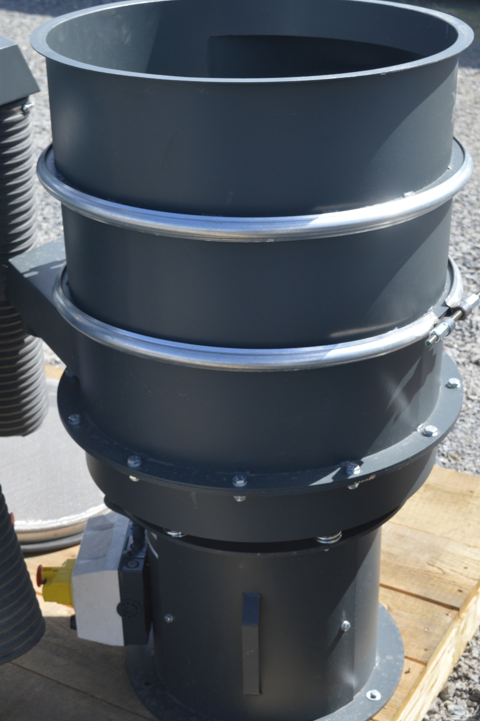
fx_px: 1162
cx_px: 271
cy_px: 384
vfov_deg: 34.5
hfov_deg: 23.3
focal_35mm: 58
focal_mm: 34
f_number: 7.1
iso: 100
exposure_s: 1/200
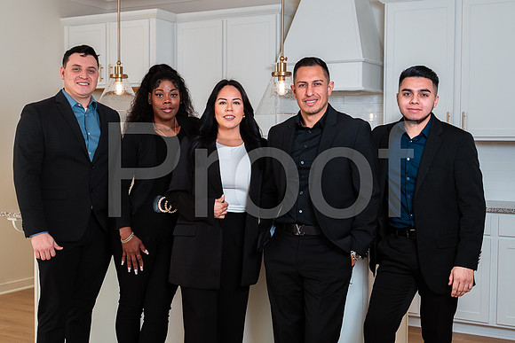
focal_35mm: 48
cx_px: 258
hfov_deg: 41.1
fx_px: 687
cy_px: 172
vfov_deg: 28.1
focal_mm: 48
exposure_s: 1/160
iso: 200
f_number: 5.6
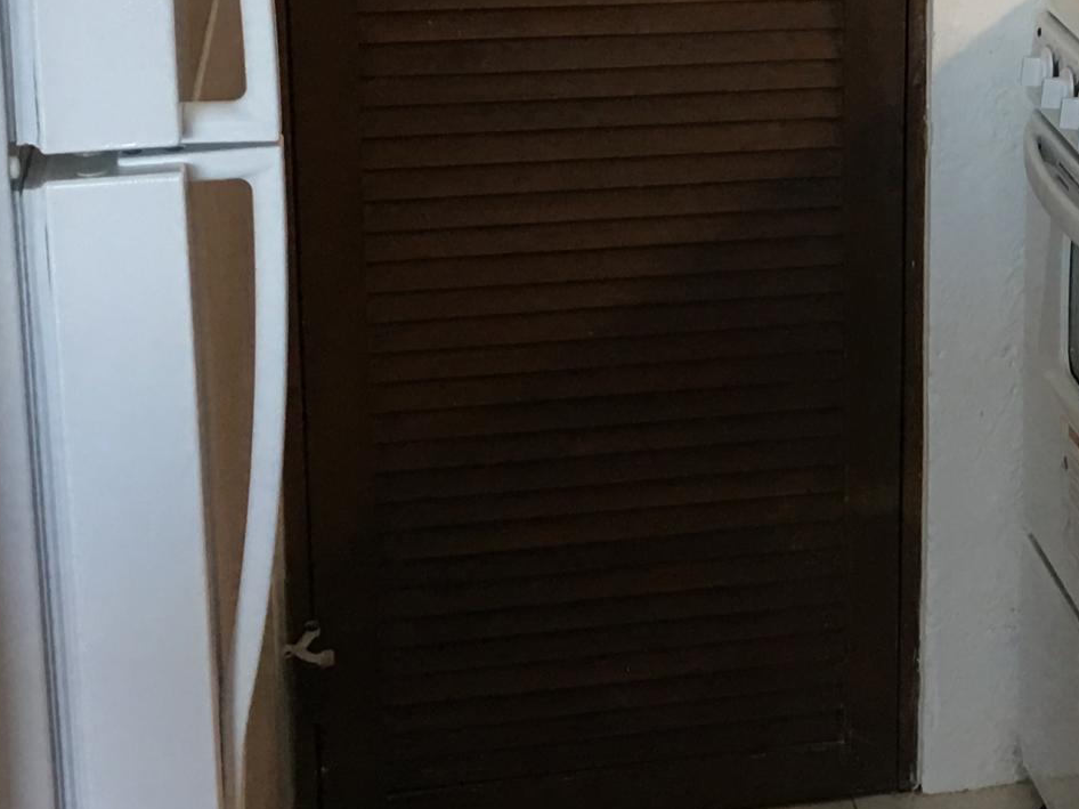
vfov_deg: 15.7
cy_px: -18
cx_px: 1247
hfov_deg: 20.2
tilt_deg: -12.5
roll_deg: -1.7
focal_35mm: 92
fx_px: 2867
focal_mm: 4.15
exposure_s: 1/30
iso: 40
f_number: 2.2
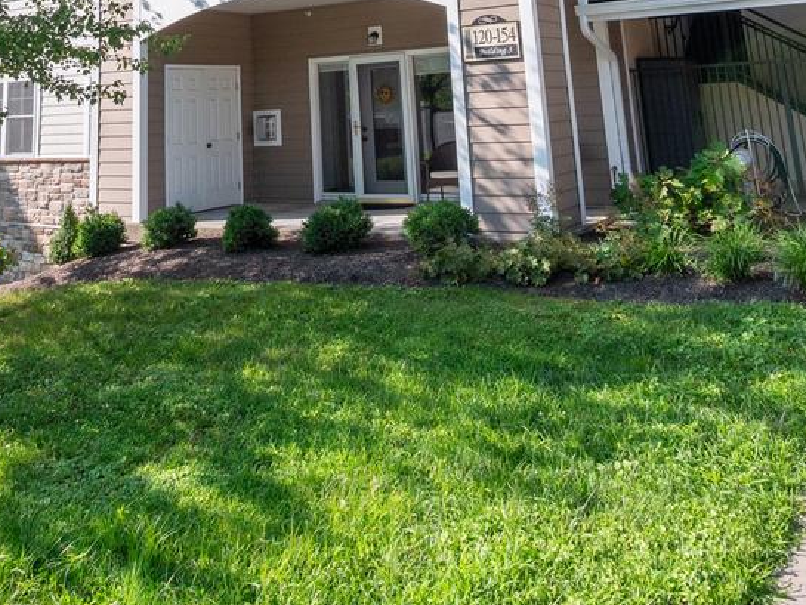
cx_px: 337
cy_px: -108
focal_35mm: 37
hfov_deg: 49.9
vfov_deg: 32.5
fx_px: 862
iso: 200
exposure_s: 1/320
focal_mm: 7
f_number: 7.1
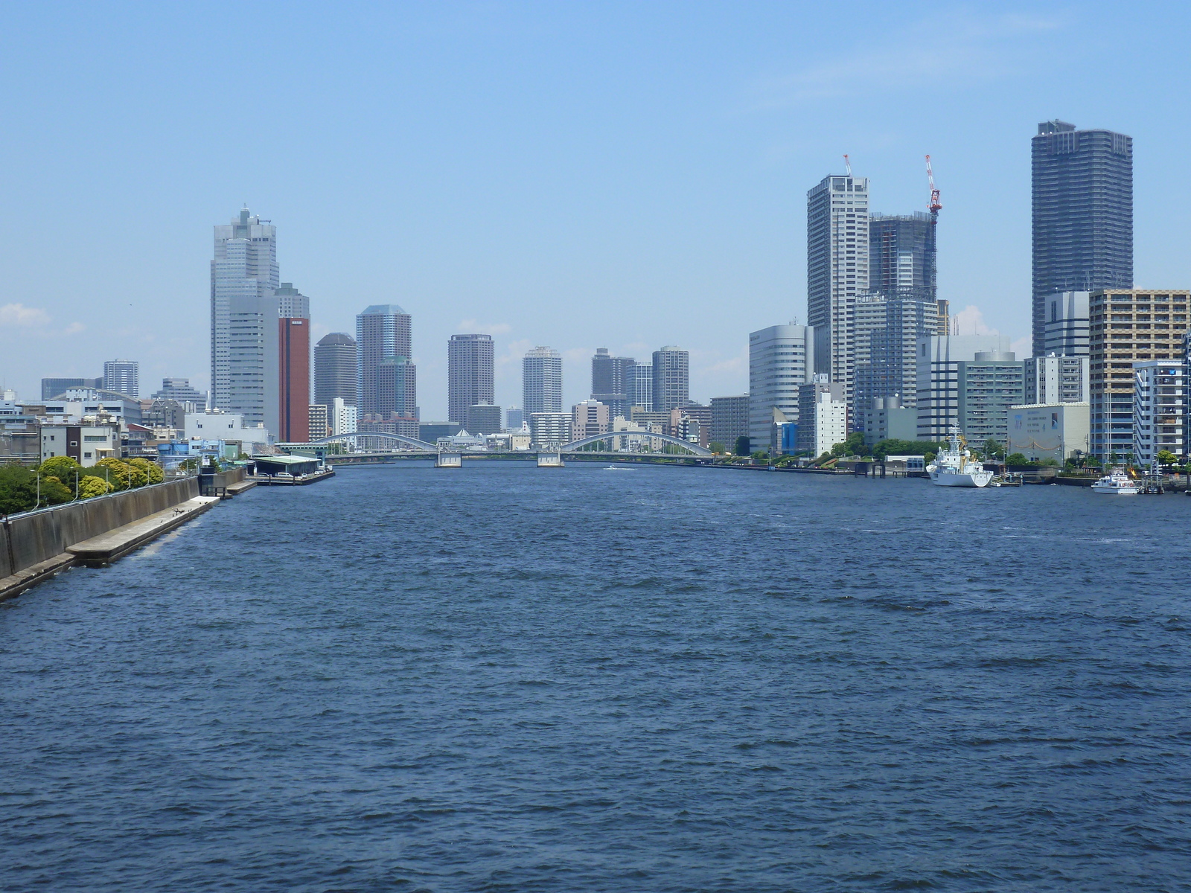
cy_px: 446
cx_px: 596
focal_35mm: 59
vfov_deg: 24.8
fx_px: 2030
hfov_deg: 32.7
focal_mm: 9.7
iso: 80
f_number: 5
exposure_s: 1/400
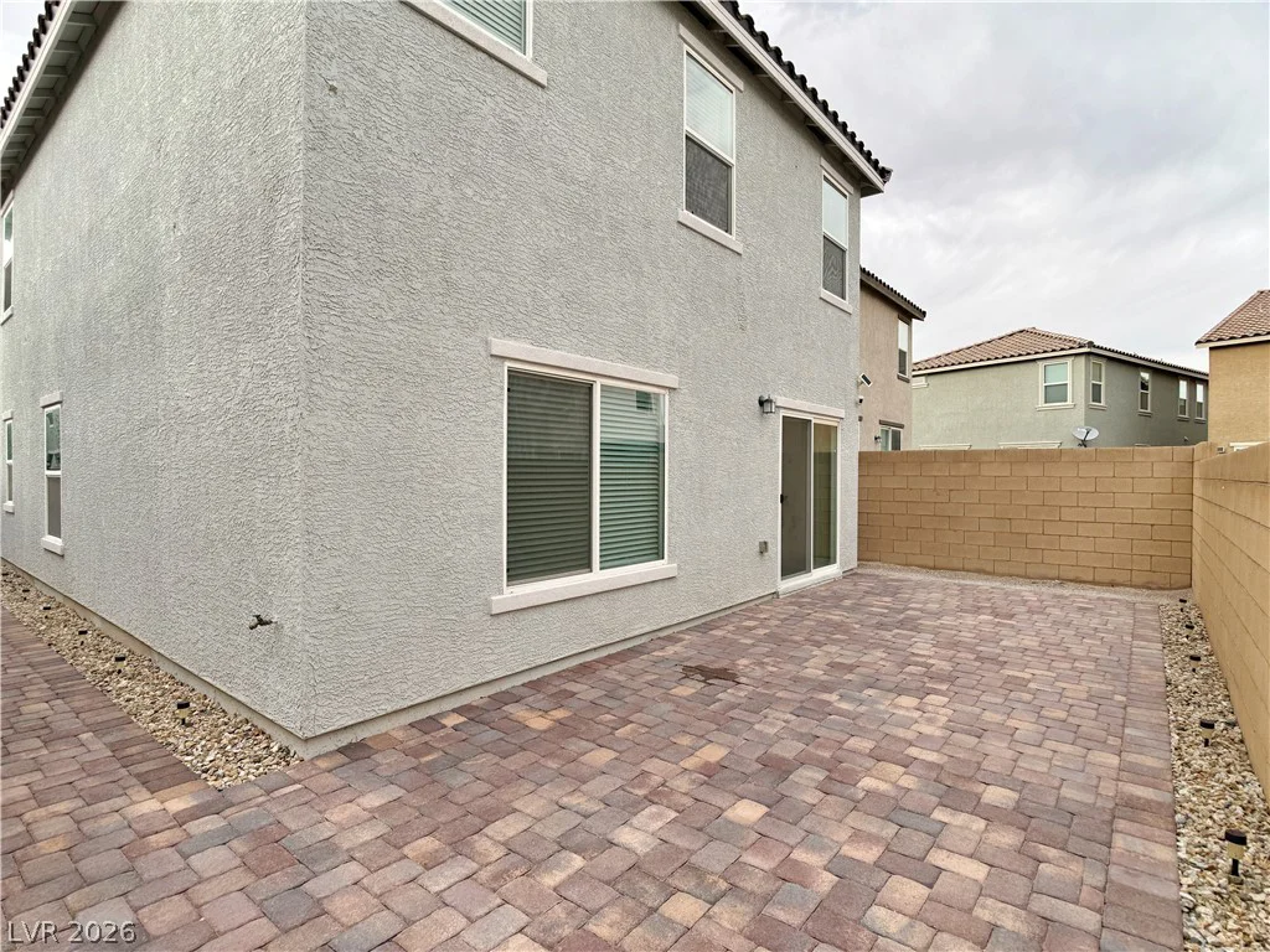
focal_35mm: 24
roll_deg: -0.1
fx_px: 881
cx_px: 635
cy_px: 476
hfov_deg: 71.6
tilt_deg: -0.1
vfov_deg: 56.8
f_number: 1.78
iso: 80
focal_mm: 6.76
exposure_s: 1/909
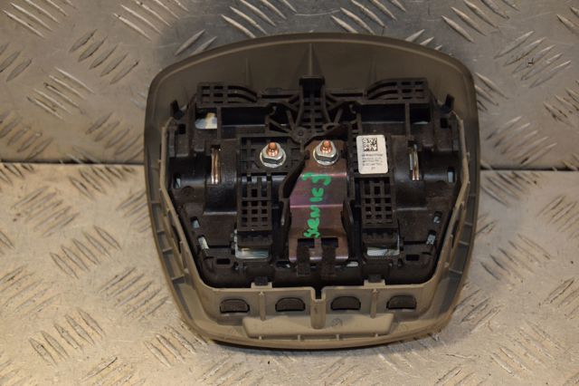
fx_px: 1254
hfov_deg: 26.0
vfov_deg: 17.5
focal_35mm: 78
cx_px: 290
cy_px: 193
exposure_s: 1/200
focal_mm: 52
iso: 800
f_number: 5
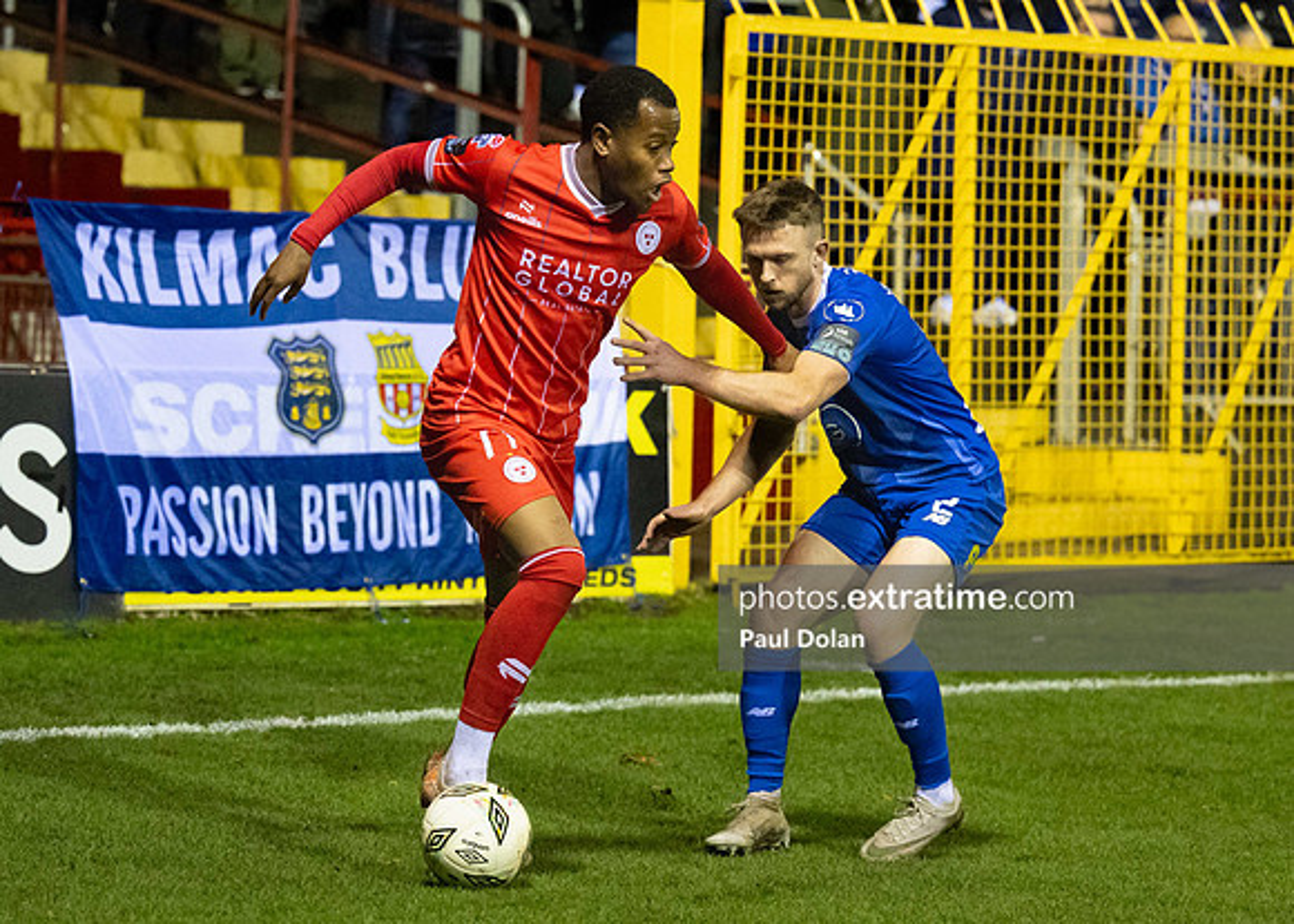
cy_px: 462
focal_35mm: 163
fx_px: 5972
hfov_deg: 12.3
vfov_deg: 8.8
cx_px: 421
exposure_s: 1/1250
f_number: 3.2
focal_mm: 97
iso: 8000
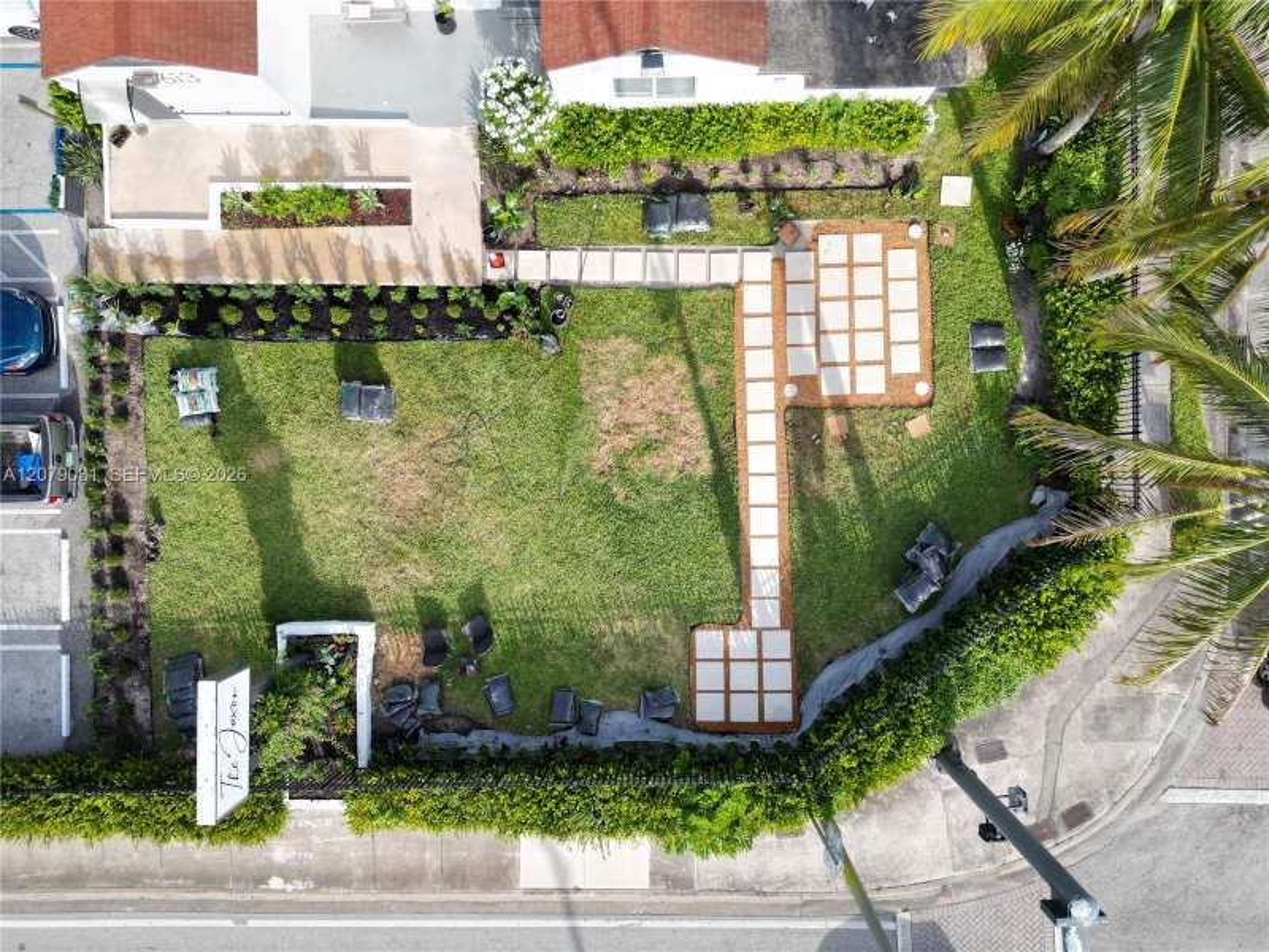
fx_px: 880
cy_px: 476
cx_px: 634
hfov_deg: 71.6
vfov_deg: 56.8
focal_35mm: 24
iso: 130
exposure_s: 1/2000
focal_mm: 6.72
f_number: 1.7
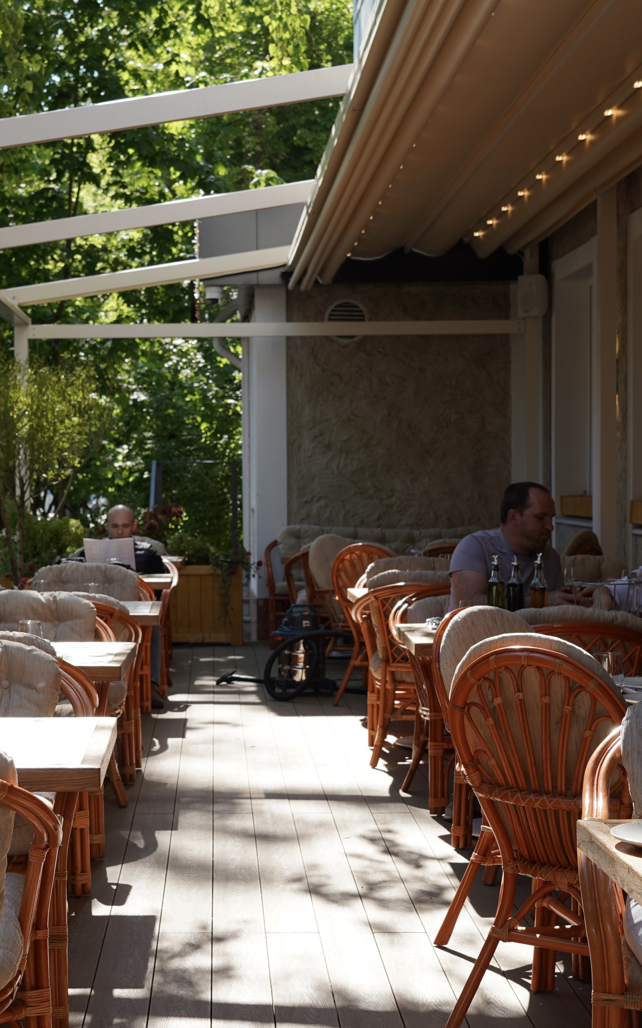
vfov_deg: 31.5
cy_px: 534
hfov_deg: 19.8
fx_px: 1819
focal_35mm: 65
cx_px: 141
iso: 100
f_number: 6.3
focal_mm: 39
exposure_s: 1/125
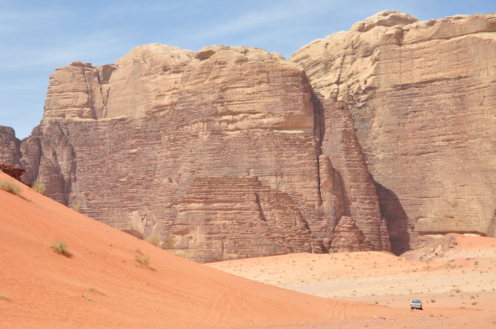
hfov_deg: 35.1
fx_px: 784
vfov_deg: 23.7
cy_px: 164
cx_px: 248
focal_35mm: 57
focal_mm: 38
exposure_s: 1/320
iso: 200
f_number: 10
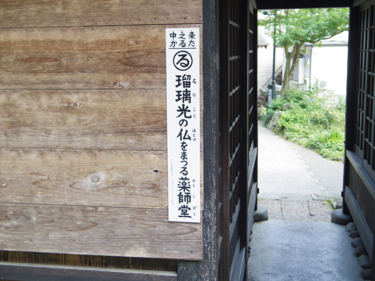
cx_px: 188
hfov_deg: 40.4
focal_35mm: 47
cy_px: 140
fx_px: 509
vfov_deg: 30.9
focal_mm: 8.5
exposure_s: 1/160
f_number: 2.2
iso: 250
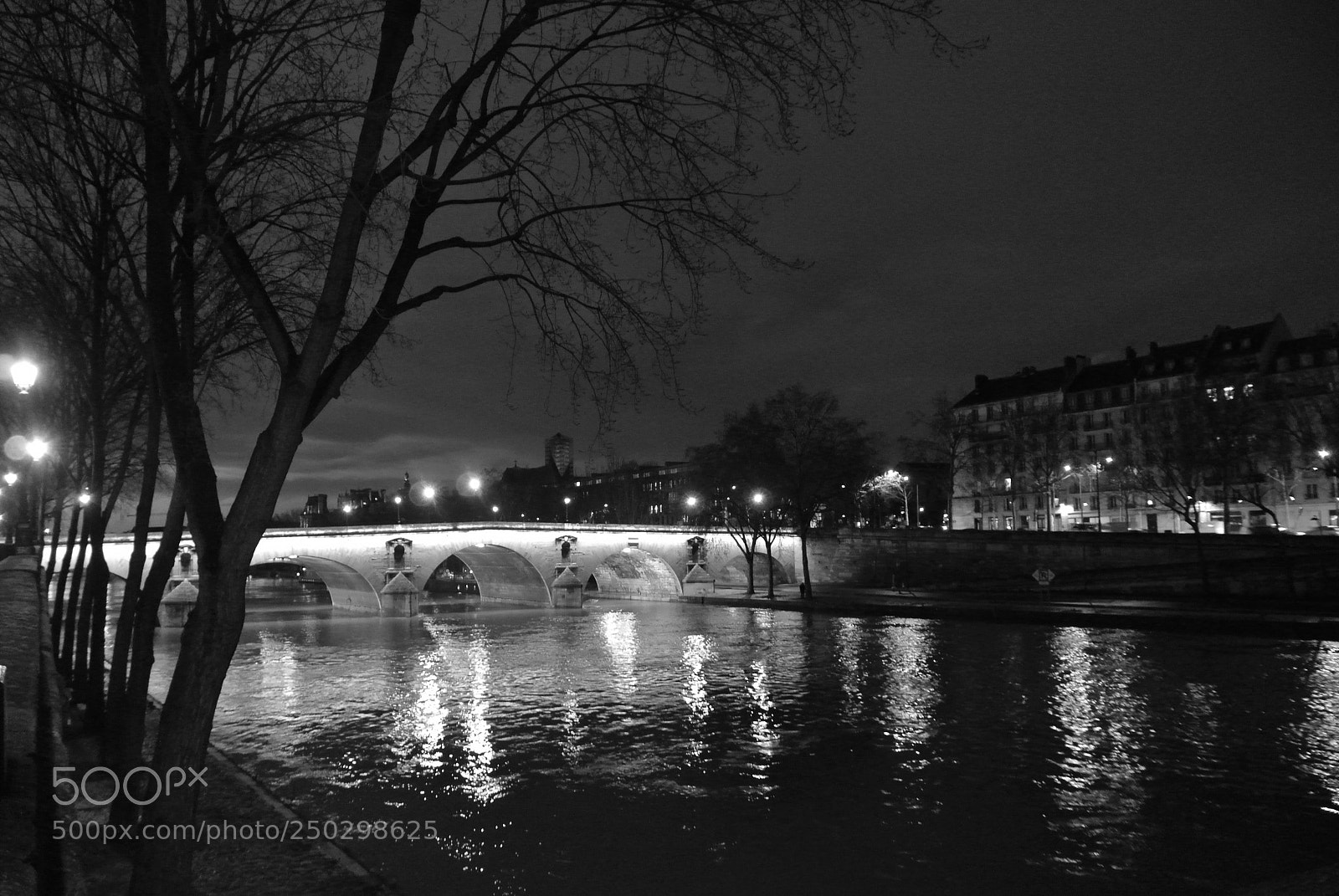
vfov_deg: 48.0
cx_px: 670
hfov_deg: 67.3
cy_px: 448
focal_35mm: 27
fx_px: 1005
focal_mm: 10
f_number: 3.5
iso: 1400
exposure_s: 1/15
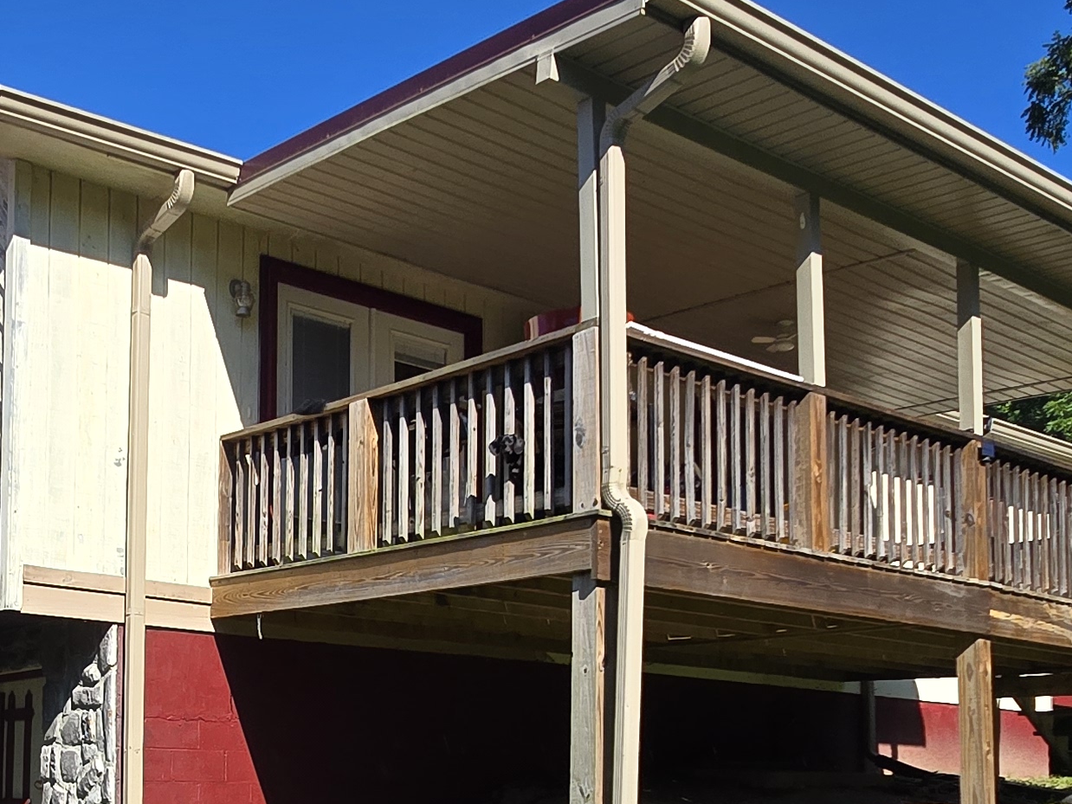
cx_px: 194
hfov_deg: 42.5
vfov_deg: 32.8
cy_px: 711
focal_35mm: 42
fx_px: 1301
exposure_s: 1/1804
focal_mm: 2.2
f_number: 2.2
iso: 50
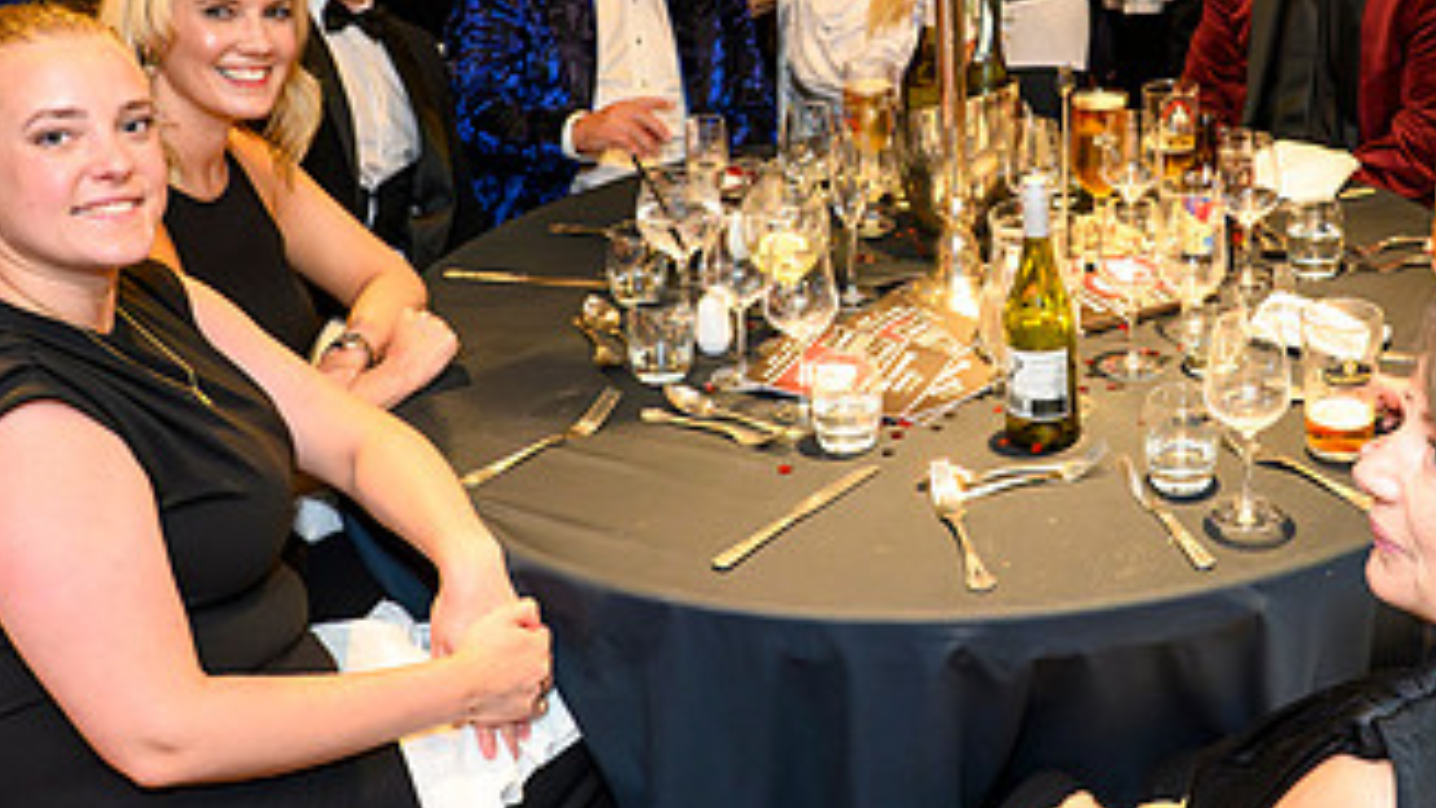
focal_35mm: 45
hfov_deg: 44.6
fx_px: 1714
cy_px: 152
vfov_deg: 26.0
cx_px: 988
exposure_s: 1/125
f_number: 4.5
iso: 9000
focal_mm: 24
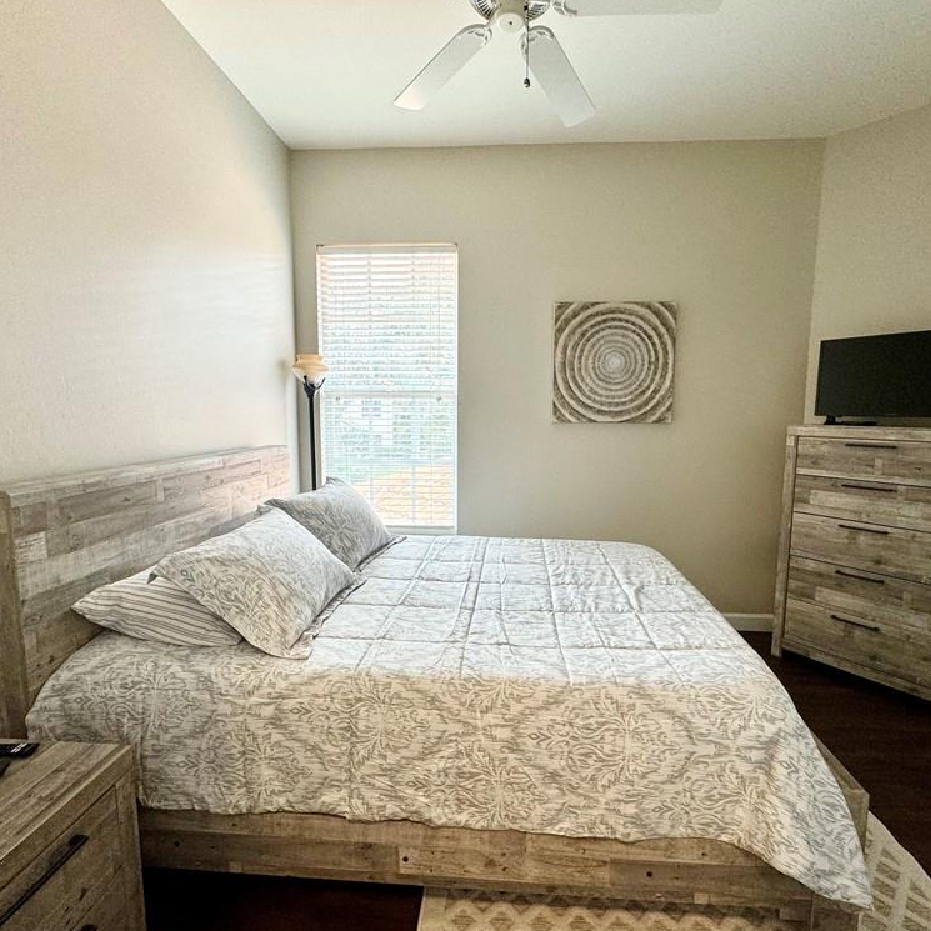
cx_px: 484
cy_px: 465
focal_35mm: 17
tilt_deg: -6.4
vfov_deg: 84.0
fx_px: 517
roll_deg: -0.5
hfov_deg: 83.9
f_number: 2.2
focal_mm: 2.22
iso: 125
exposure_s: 1/120
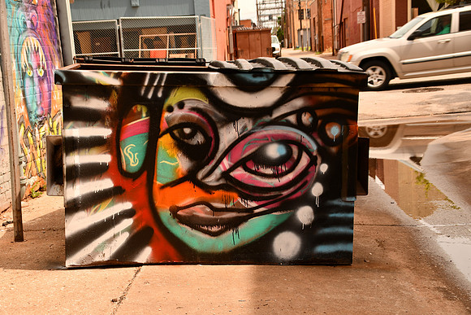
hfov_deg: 33.4
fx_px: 785
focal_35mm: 60
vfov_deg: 22.6
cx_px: 236
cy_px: 158
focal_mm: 40
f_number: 8
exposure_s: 1/160
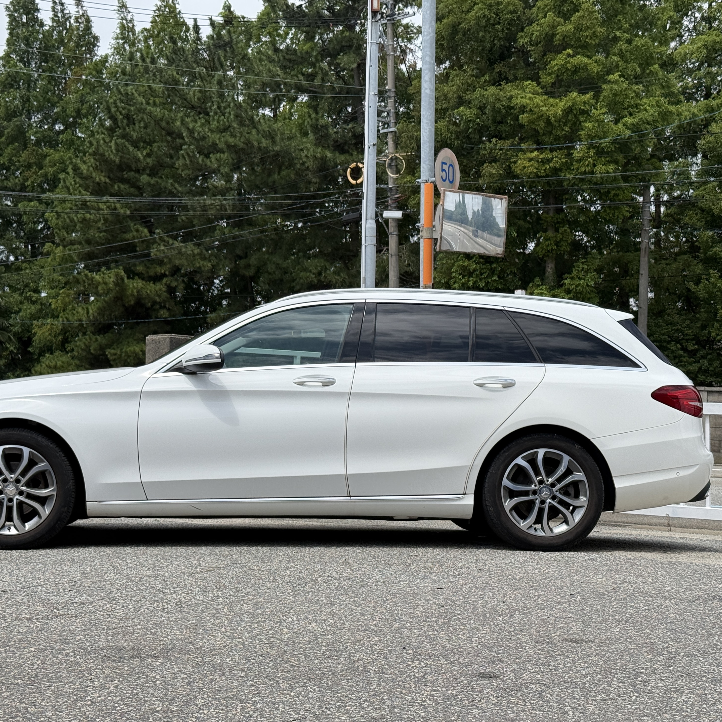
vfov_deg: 30.0
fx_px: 1345
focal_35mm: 57
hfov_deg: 30.0
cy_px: 362
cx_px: 289
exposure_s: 1/6024
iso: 64
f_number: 1.78
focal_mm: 6.76
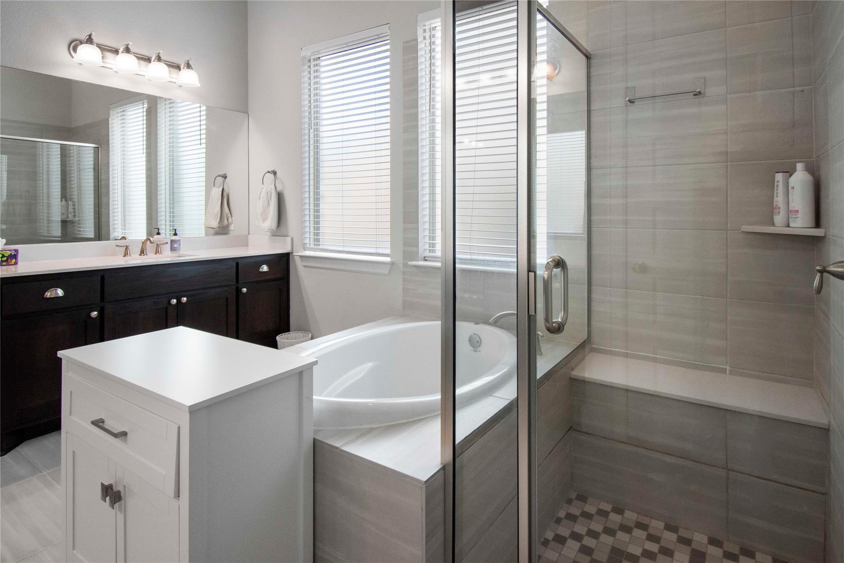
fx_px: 457
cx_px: 422
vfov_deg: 63.2
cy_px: 282
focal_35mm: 20
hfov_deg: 85.4
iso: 400
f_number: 5
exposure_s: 1/100
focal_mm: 13
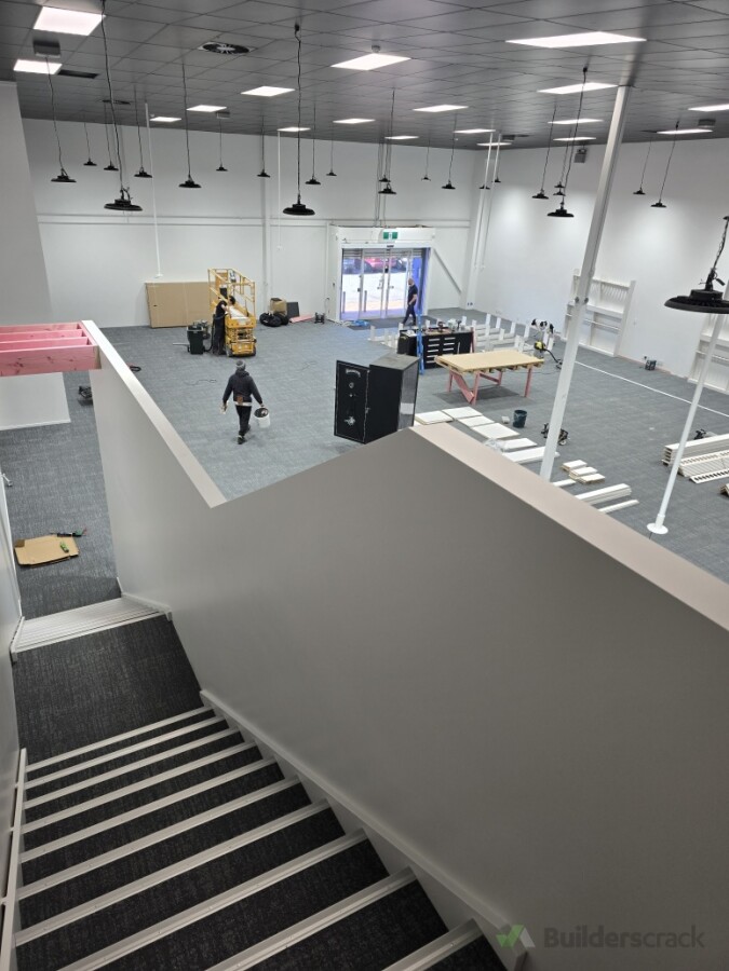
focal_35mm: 23
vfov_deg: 73.9
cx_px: 364
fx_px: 646
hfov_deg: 58.9
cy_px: 486
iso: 64
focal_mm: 6.3
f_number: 1.7
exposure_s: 1/180
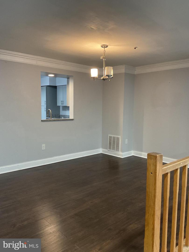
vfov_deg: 61.7
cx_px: 94
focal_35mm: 29
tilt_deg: -5.1
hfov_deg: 48.2
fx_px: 211
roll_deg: +0.1
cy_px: 126
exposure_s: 1/60
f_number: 1.8
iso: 160
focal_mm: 3
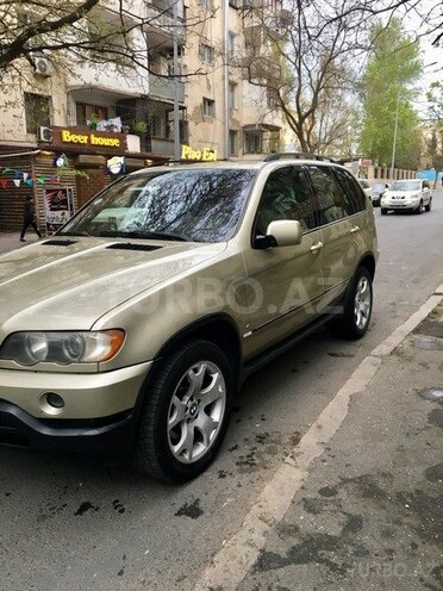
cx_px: 222
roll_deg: +0.3
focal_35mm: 29
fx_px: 495
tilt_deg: -11.8
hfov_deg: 48.2
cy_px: 296
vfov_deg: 61.7
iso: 50
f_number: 2.2
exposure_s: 1/33
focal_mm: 4.15
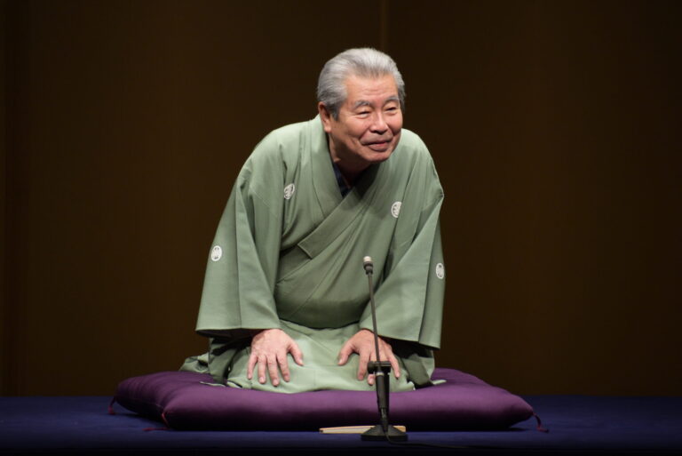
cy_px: 228
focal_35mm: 450
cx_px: 341
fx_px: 8529
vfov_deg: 3.1
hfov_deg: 4.6
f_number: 6.3
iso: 640
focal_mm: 300
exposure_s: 1/125
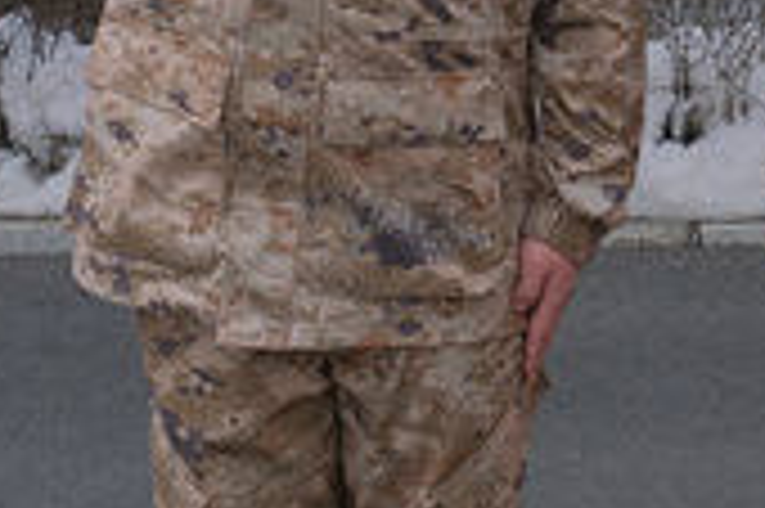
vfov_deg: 9.8
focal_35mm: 134
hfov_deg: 15.2
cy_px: -342
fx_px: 2845
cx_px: 634
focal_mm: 25.4
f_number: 9
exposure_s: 1/140
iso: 320
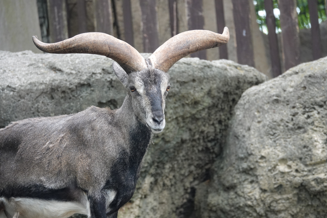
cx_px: 164
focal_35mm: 602
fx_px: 5468
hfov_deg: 3.4
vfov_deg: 2.3
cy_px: 109
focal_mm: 220
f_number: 4
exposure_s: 1/250
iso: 640
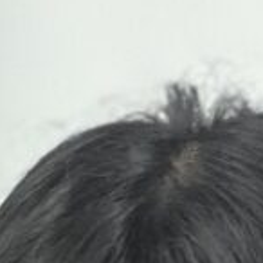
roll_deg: -1.6
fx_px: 5338
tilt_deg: -16.3
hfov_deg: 2.8
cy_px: 1075
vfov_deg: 2.7
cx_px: 177
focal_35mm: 621
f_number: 2.8
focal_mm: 9
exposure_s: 1/50
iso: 160
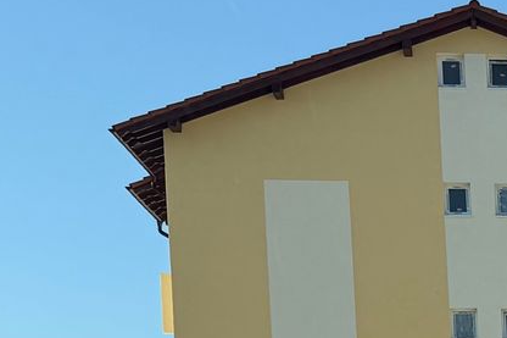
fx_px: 1689
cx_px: 818
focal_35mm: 120
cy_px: 576
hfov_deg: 15.4
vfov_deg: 10.8
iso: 80
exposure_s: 1/4167
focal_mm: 6.76
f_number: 1.78
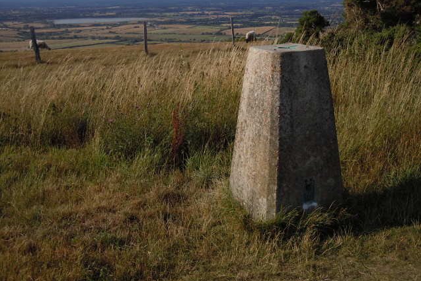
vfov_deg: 28.6
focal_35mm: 47
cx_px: 211
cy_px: 124
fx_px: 550
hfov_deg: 41.9
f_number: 7.6
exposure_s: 1/320
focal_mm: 8.1
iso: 100
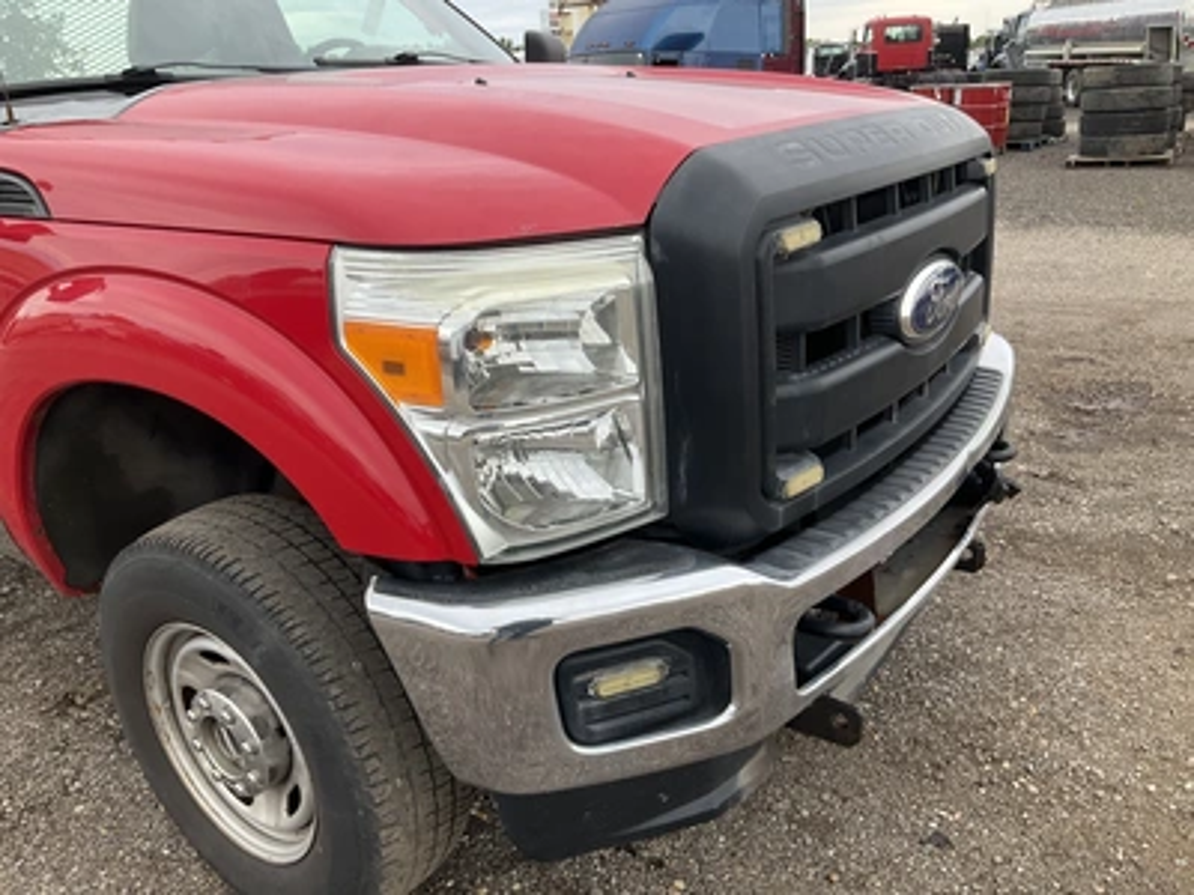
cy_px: 448
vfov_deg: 48.2
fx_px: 1000
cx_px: 597
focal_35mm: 29
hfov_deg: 61.7
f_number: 1.8
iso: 25
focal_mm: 3
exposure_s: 1/446
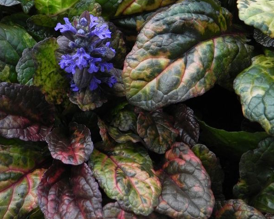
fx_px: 438
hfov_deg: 34.8
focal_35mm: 54
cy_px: 90
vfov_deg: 28.0
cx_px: 136
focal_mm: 7.3
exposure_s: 1/200
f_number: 4
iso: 160
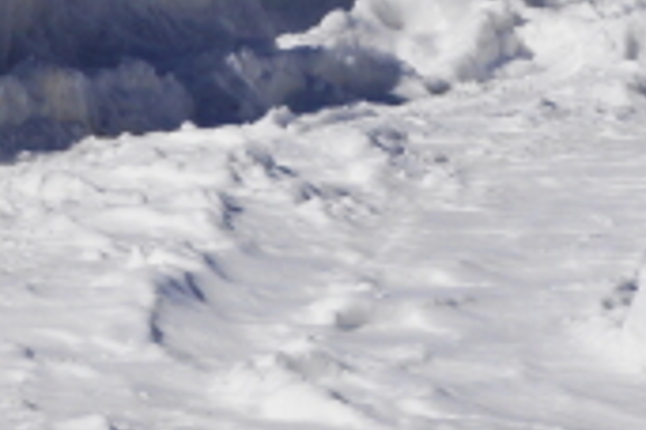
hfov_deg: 3.4
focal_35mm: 613
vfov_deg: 2.2
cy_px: -177
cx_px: 493
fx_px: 10999
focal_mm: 70
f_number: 13
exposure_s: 1/200
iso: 100
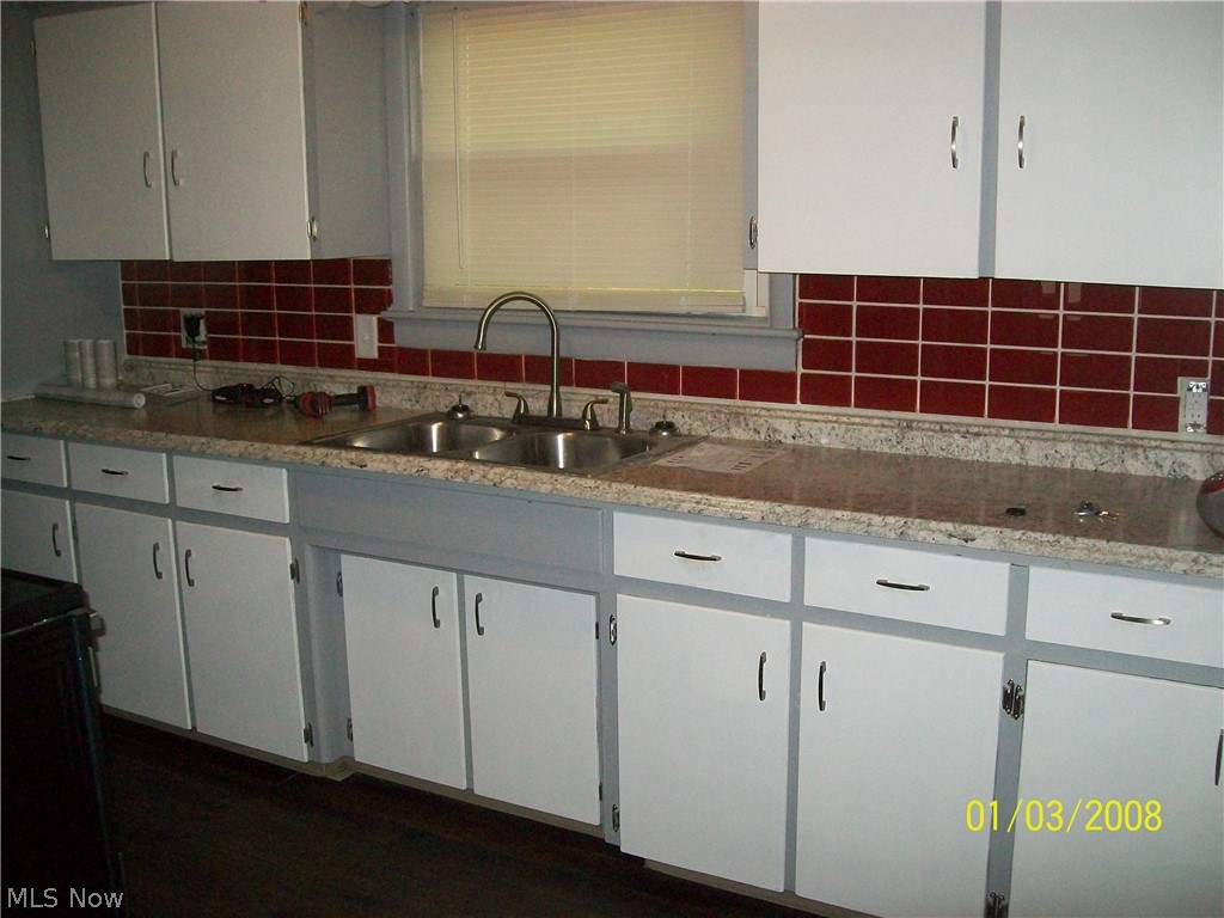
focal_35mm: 36
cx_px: 612
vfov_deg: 39.7
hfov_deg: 51.4
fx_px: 1273
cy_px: 459
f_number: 2.7
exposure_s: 1/125
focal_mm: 6
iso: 200
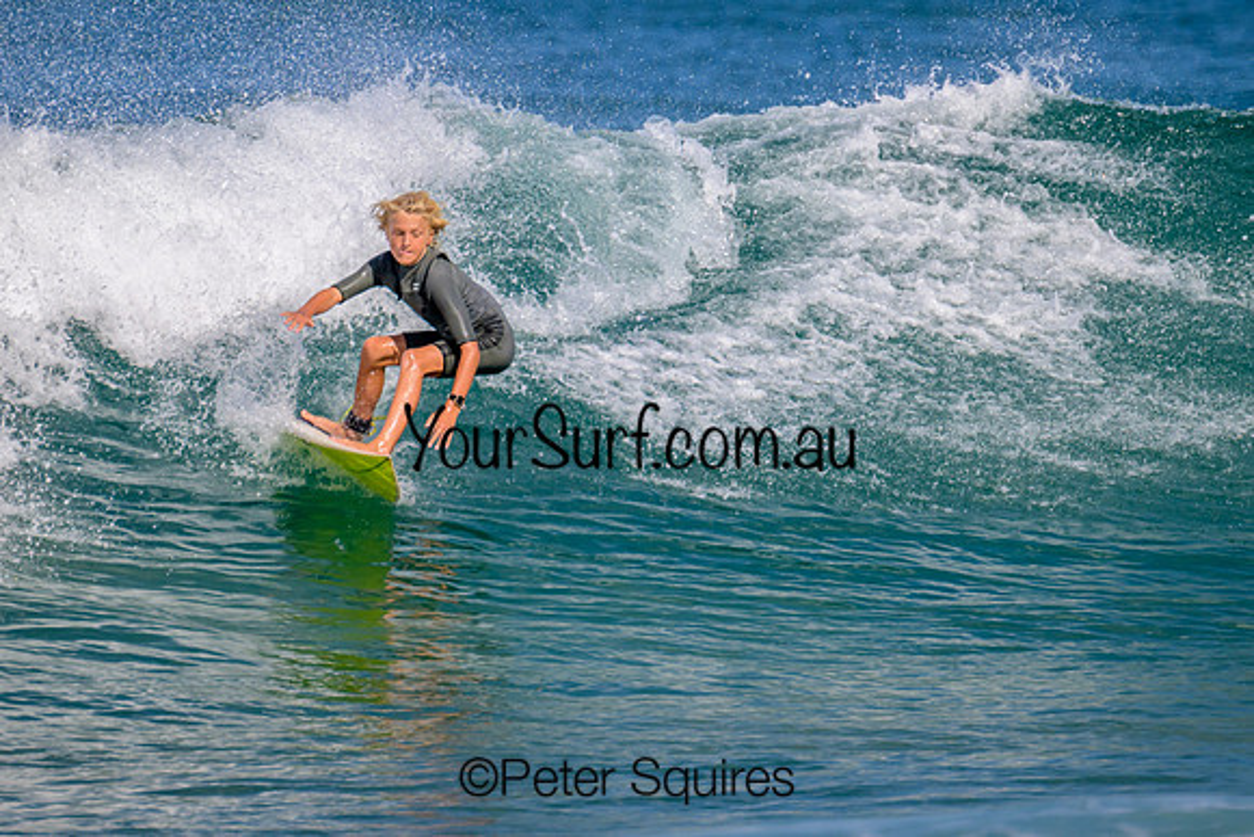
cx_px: 616
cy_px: 340
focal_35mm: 926
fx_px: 32268
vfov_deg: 1.5
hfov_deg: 2.2
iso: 720
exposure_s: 1/2000
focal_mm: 720
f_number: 11
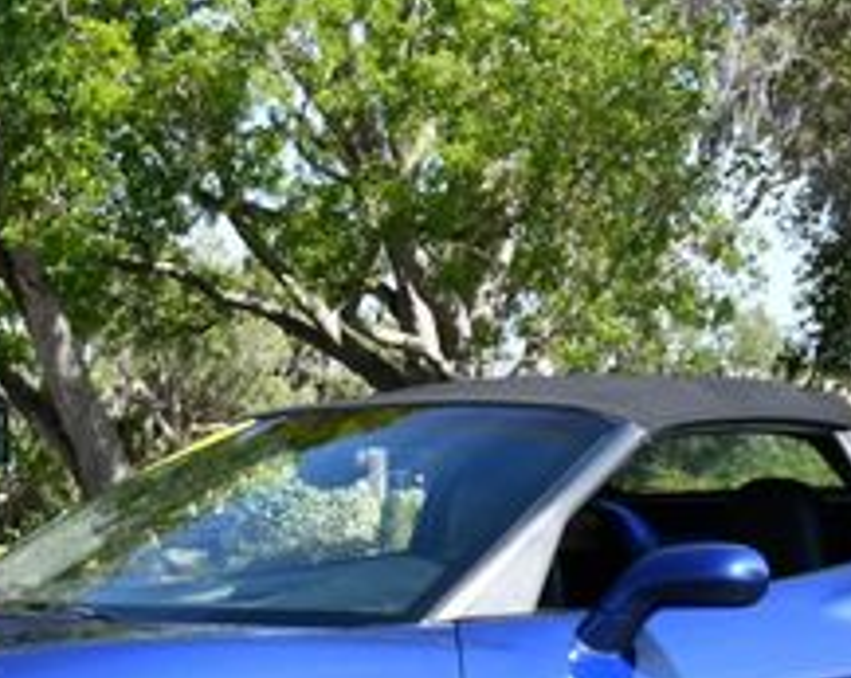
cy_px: 553
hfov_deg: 17.3
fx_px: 2792
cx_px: 318
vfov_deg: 13.8
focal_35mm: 111
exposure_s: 1/250
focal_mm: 20
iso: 180
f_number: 8
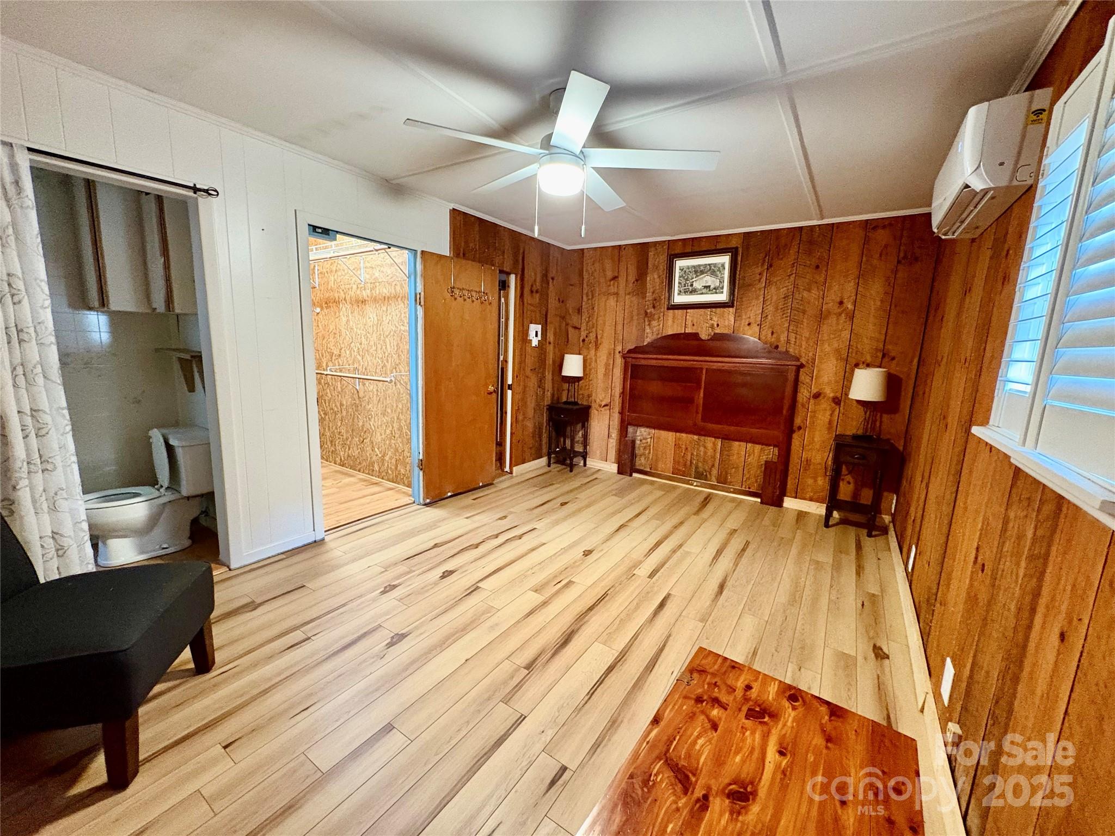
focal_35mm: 14
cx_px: 558
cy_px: 418
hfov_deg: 102.1
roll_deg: -2.5
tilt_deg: -9.5
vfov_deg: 85.7
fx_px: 451
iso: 800
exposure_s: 1/40
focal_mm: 2.22
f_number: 2.2
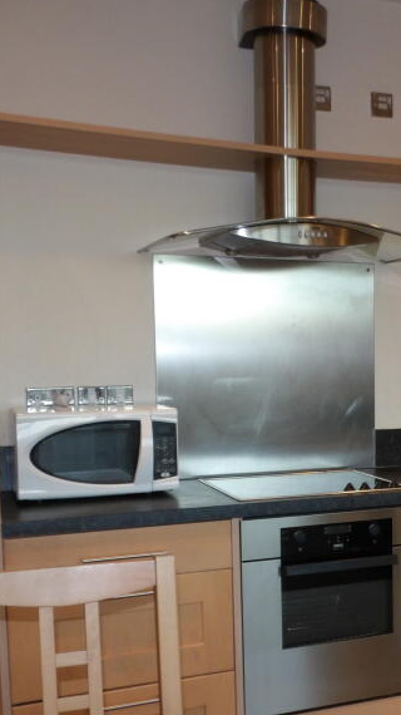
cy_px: 434
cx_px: 377
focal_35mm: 47
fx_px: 890
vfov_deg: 43.5
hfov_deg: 24.5
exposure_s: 1/15
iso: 200
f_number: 4.1
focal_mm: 4.3
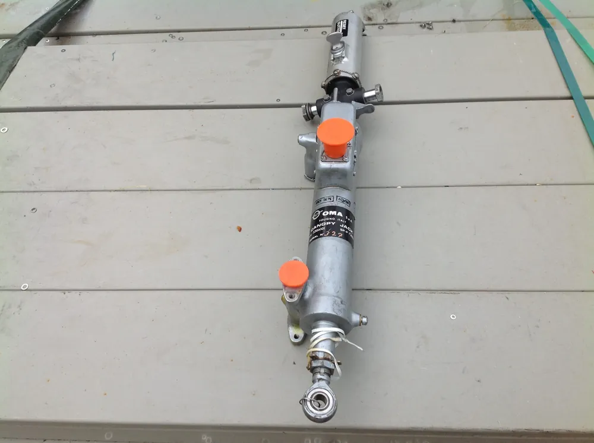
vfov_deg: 40.6
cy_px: 222
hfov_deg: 52.7
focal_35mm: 35
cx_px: 297
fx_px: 599
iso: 50
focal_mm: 4.28
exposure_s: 1/570
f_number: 2.4
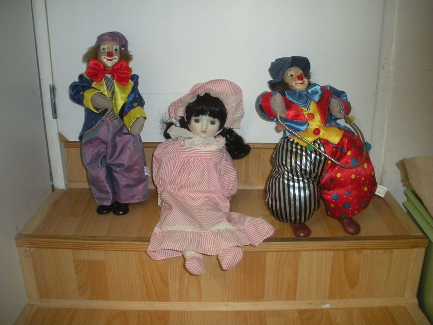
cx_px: 216
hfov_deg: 52.6
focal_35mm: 35
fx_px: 438
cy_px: 162
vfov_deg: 40.7
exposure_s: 1/60
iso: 400
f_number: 3.5
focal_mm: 6.3
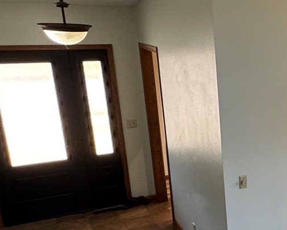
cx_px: 376
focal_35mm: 55
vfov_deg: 27.4
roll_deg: -1.9
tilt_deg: -17.4
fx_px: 467
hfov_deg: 28.0
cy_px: 154
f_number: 2.2
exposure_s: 1/120
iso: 250
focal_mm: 2.22
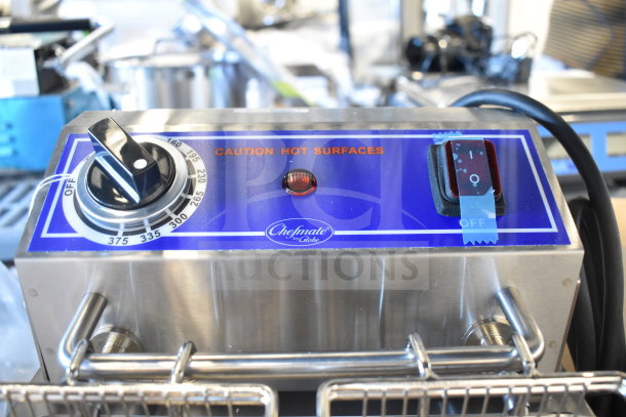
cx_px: 313
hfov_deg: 59.5
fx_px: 548
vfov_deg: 41.7
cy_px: 208
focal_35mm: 32
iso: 1250
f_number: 3.8
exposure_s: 1/30
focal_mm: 21
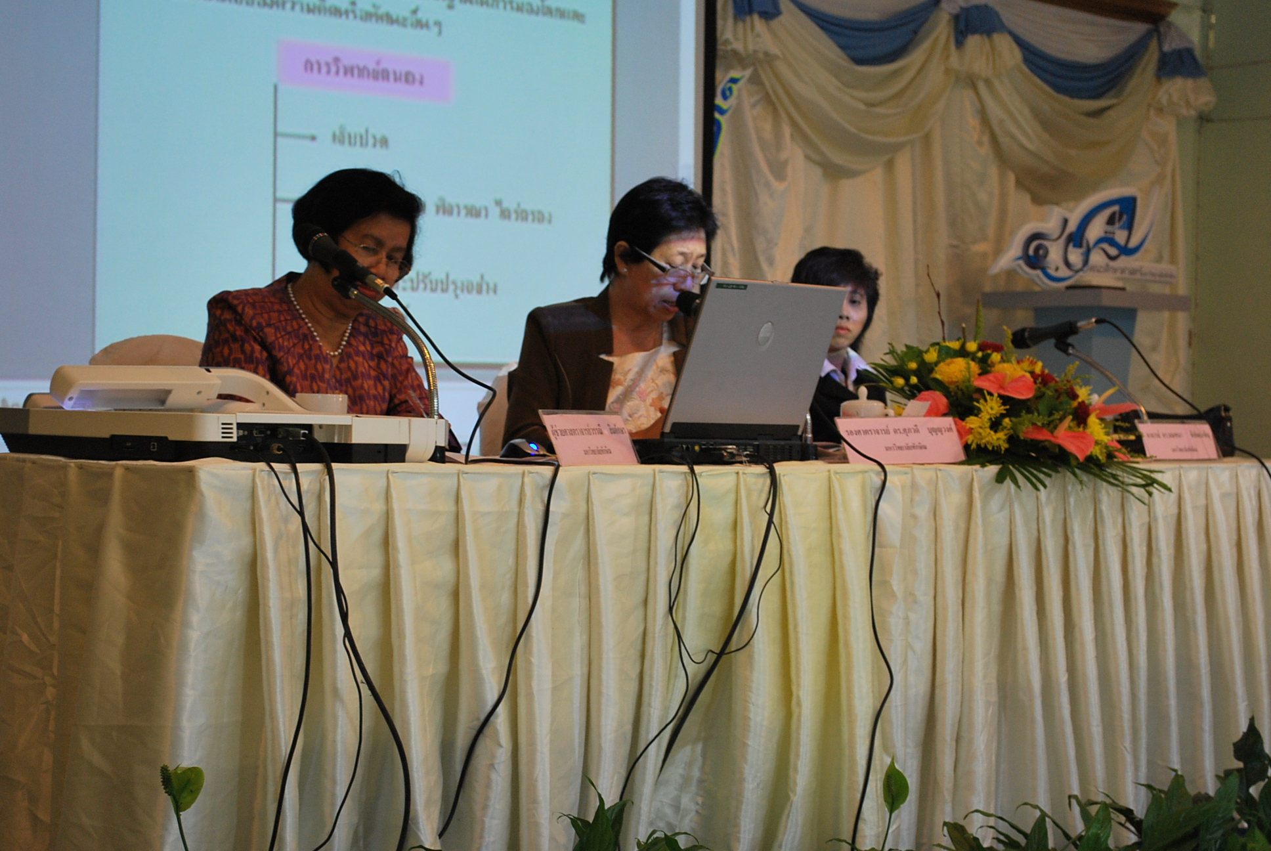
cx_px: 636
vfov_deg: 20.2
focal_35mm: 68
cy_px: 426
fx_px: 2386
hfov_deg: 29.8
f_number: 5.6
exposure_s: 1/10
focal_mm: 45
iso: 400
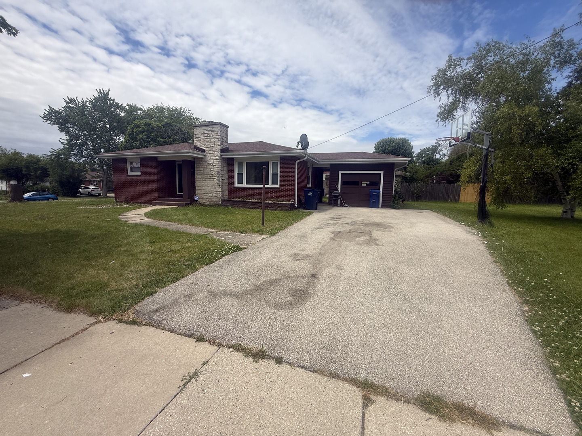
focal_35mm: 14
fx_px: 235
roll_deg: -0.4
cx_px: 291
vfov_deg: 85.7
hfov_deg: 102.1
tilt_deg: -6.0
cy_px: 218
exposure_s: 1/2841
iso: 50
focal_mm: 2.22
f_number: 2.2
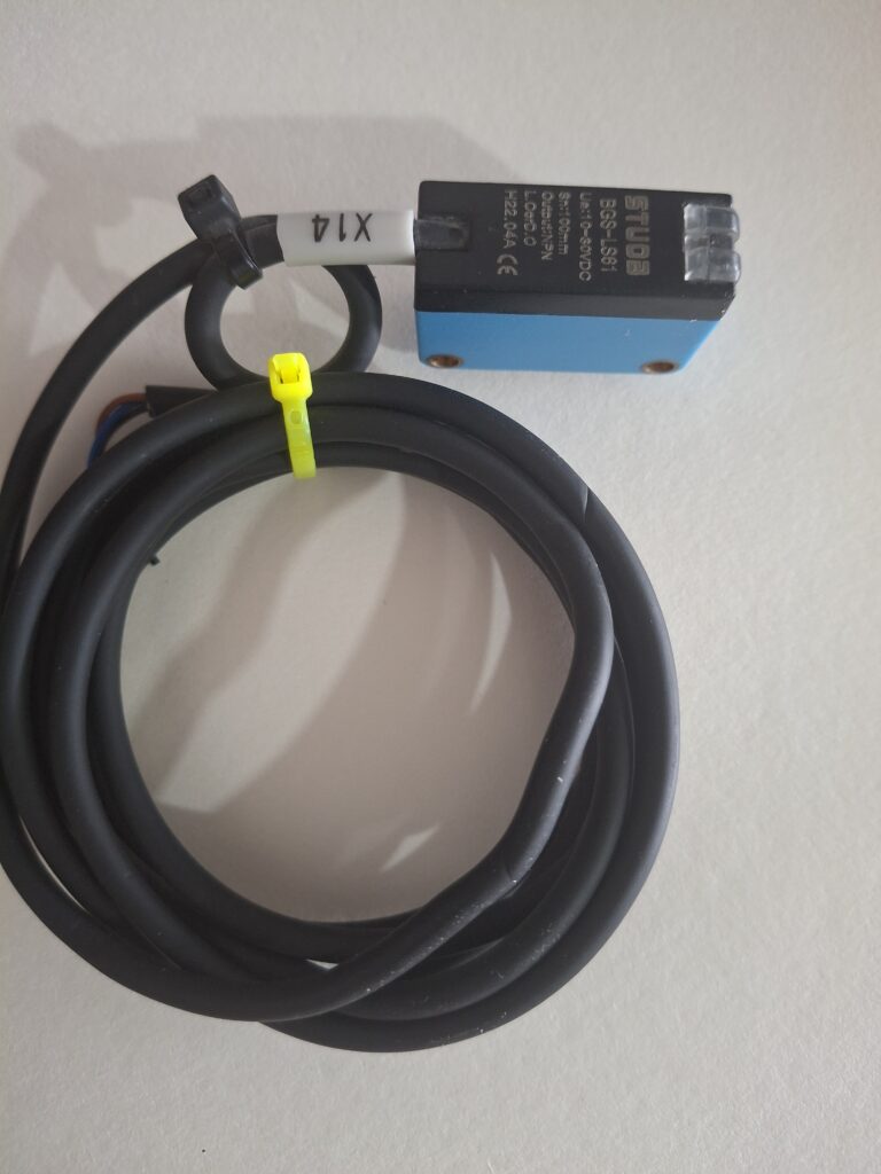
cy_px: 587
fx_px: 848
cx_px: 440
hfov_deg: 54.9
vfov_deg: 69.4
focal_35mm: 25
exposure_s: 1/33
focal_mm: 4.69
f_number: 1.8
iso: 250
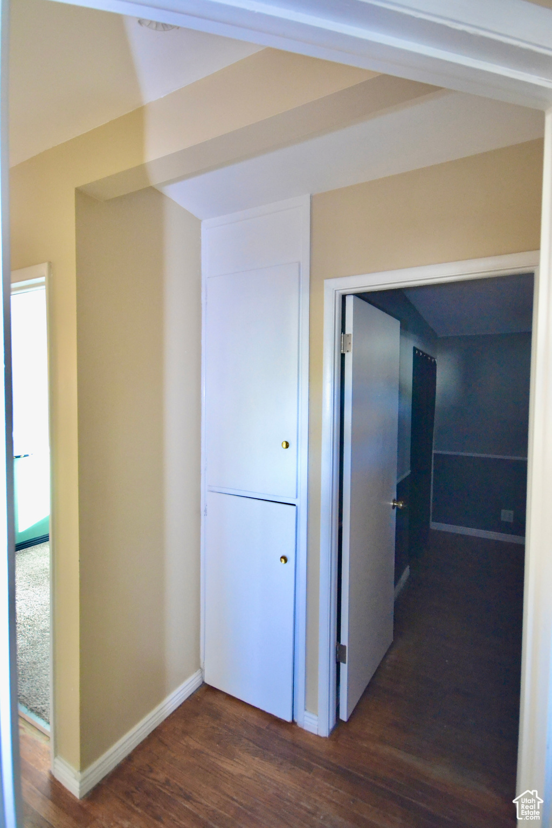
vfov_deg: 92.4
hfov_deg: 69.7
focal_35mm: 17
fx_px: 397
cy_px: 414
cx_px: 276
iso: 3200
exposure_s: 1/40
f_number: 4.2
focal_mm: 11.5
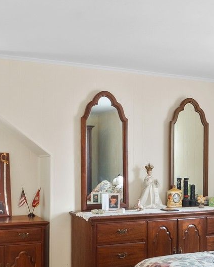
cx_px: 124
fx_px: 404
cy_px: 183
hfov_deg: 29.6
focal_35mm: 51
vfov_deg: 36.2
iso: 250
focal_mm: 16
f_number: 9
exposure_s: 2.5
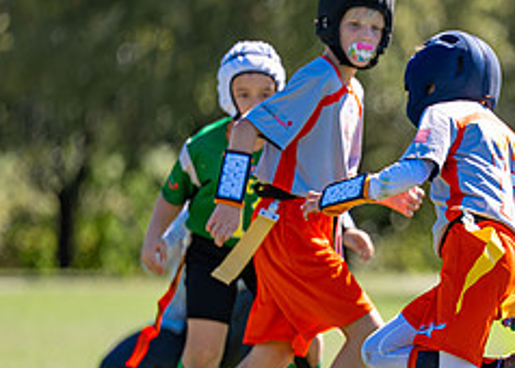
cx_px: 658
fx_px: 8001
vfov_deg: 2.6
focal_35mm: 547
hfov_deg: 3.7
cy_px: 272
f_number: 2.8
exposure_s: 1/2000
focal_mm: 200
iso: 200
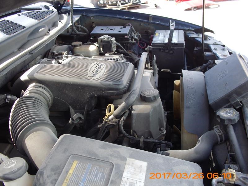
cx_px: 124
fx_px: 258
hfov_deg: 51.4
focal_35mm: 36
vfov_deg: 39.7
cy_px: 93
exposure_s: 1/125
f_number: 3.1
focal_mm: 6.3
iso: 100
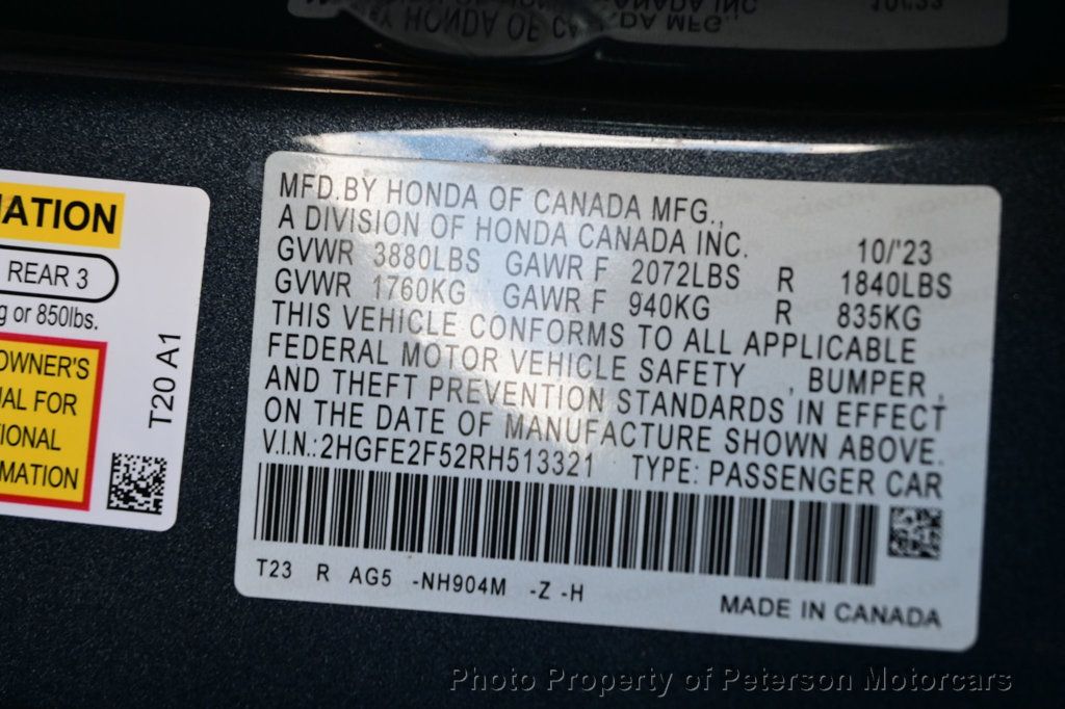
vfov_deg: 19.3
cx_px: 532
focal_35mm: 70
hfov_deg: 28.7
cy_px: 354
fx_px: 2085
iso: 250
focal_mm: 47
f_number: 6
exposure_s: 1/80
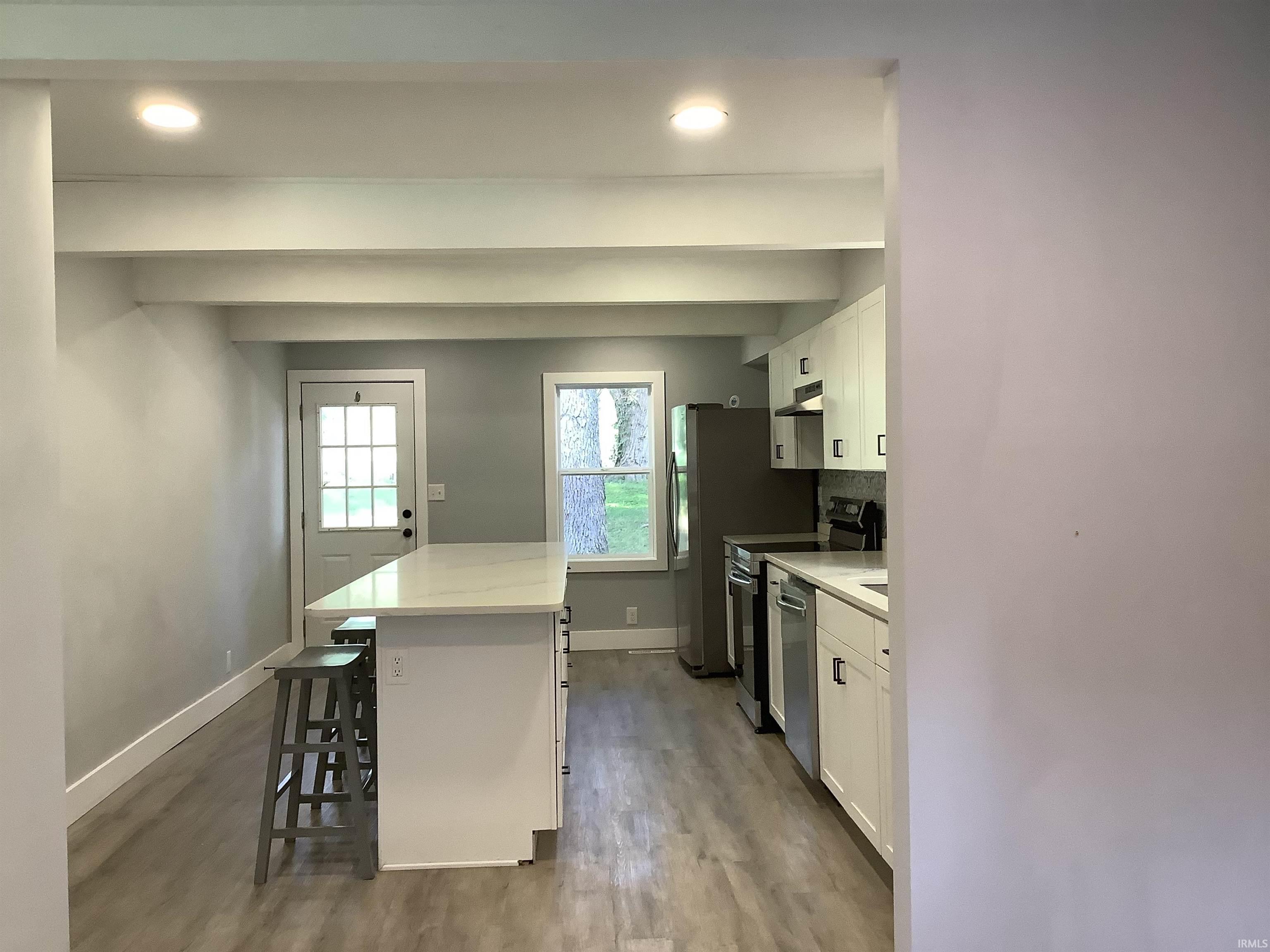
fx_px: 1137
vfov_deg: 45.4
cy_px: 476
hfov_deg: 58.4
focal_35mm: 31
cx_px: 635
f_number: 2.4
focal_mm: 3.3
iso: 160
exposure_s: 1/60
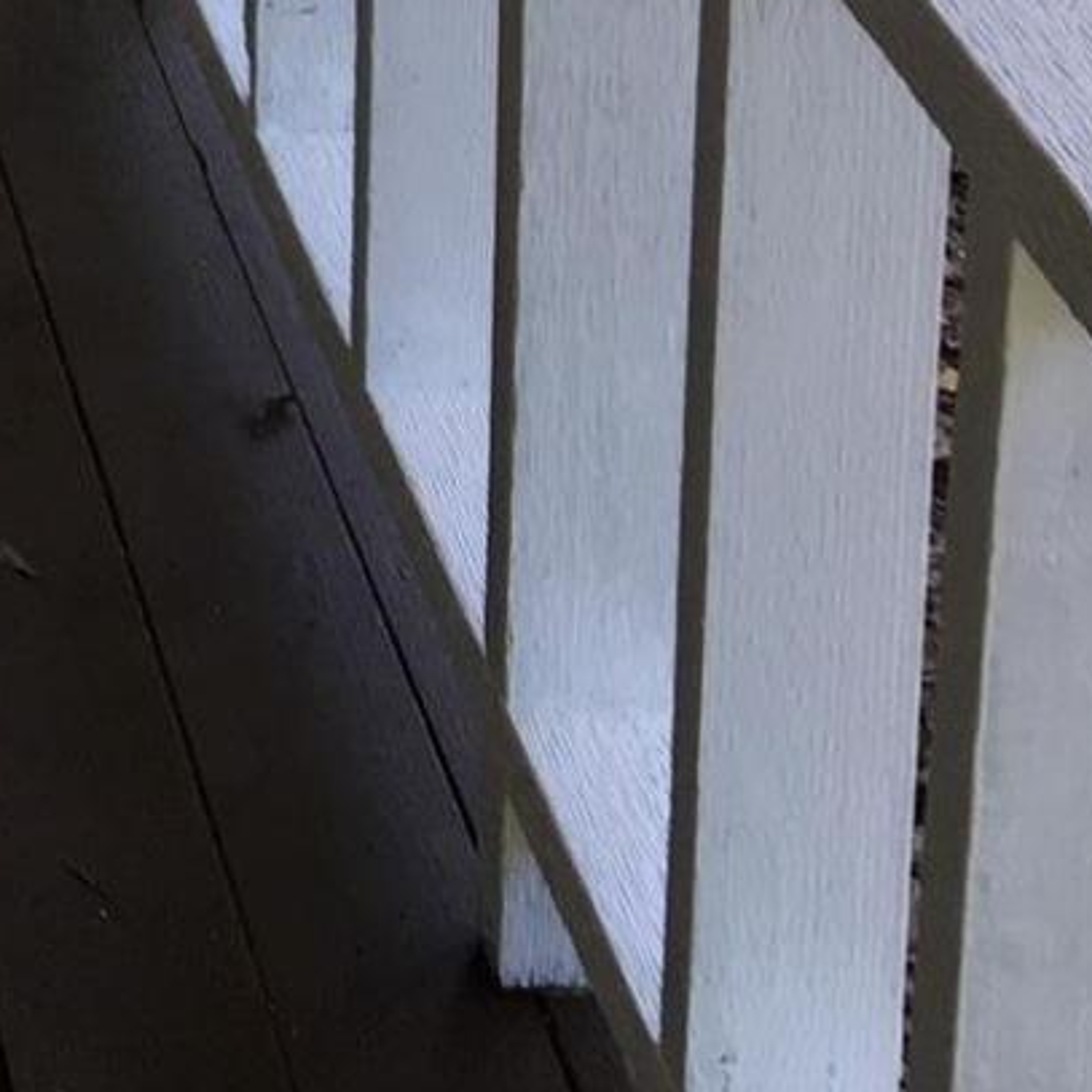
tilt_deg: -15.9
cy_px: -859
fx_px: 4497
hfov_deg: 12.6
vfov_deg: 12.6
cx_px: -893
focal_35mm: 126
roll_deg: +1.4
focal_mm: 4.15
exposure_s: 1/100
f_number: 2.2
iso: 40
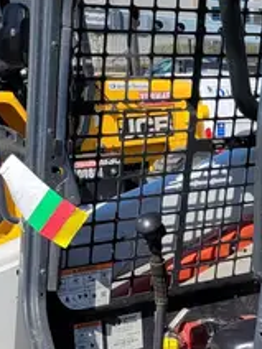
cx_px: 272
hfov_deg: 16.0
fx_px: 908
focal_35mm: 90
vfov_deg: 19.8
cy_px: 465
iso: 40
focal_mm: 5.4
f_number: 1.8
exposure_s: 1/3390
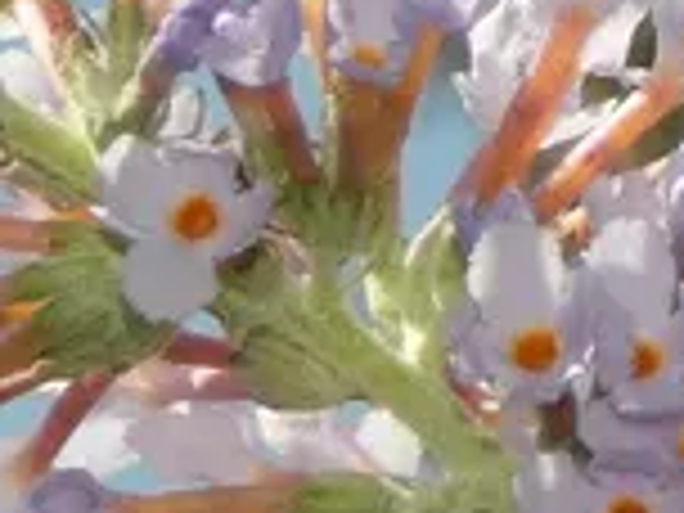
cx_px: 1364
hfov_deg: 2.2
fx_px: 18080
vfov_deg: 1.6
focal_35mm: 915
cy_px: 184
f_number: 5.5
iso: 80
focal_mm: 38.9
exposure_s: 1/125
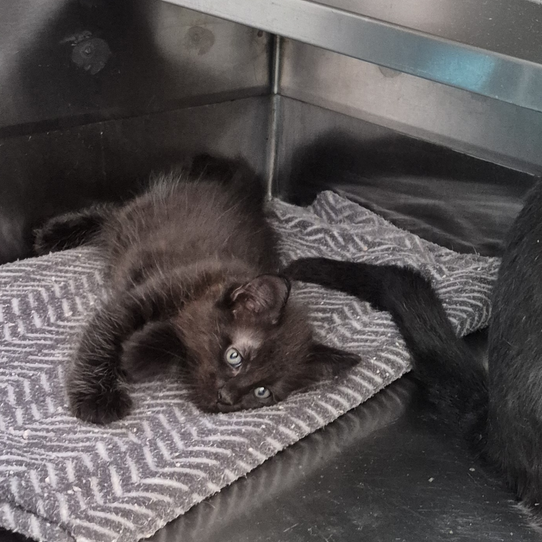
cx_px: 279
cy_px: 313
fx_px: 496
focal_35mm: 28
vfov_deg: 57.0
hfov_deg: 57.3
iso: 1250
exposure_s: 1/50
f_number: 1.8
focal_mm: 5.4
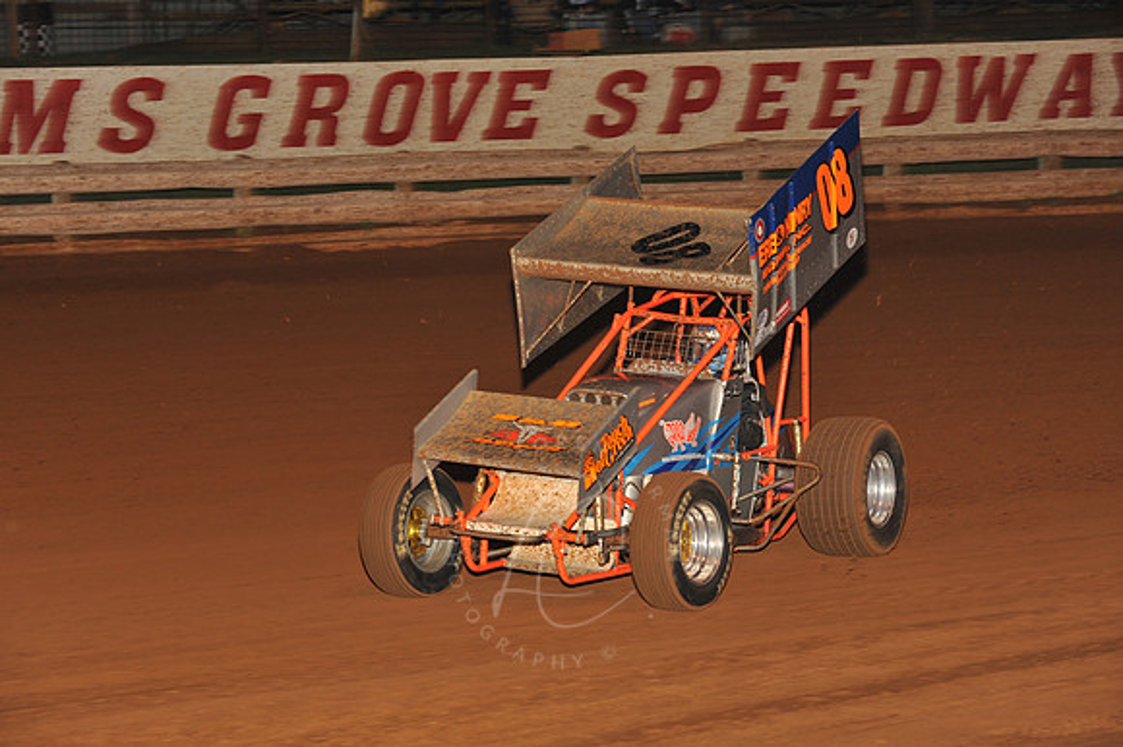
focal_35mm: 105
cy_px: 374
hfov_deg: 19.5
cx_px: 562
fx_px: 3273
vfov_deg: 13.0
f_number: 6.3
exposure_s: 1/250
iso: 800
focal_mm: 105
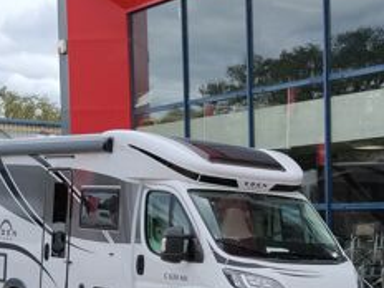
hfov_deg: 22.7
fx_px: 943
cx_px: 306
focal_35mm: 85
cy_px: 257
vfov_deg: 17.1
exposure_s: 1/1648
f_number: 1.8
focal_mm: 3.96
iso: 50
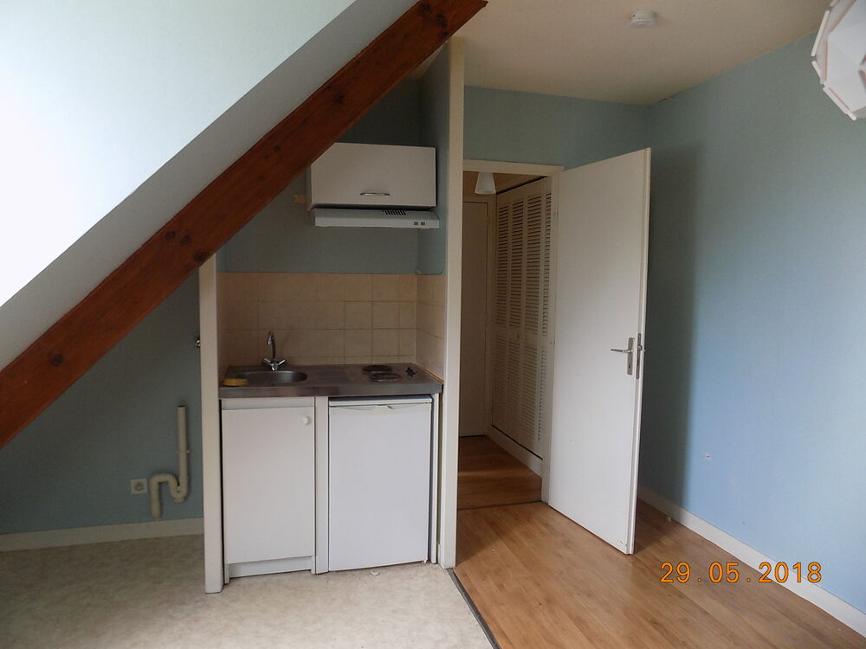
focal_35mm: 23
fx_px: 575
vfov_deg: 58.9
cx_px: 433
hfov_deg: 73.9
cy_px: 324
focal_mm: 4
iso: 125
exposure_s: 1/30
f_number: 3.1
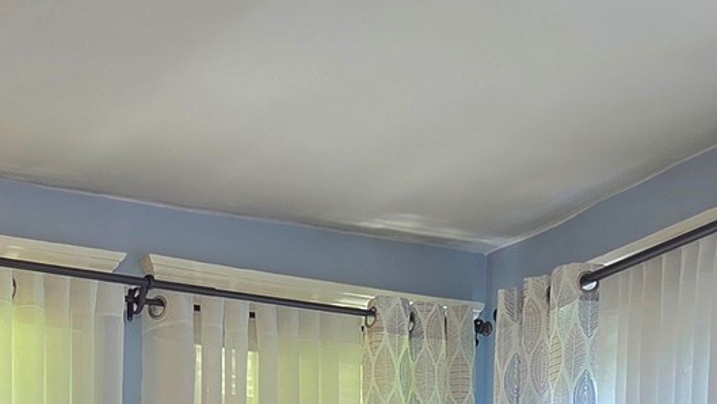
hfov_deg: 21.8
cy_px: 893
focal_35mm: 97
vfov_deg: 11.0
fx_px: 1845
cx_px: 187
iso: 80
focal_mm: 5.4
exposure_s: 1/120
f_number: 1.8
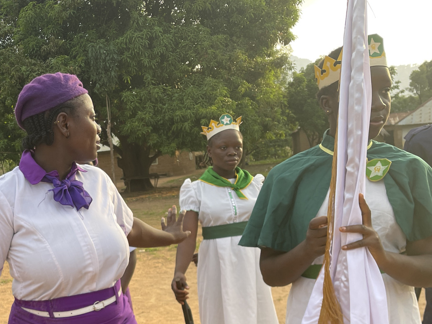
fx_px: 587
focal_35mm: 47
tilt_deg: -9.5
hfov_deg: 39.1
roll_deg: +6.2
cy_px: 272
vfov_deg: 30.0
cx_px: 96
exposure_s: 1/253
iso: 32
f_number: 1.6
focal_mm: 5.1
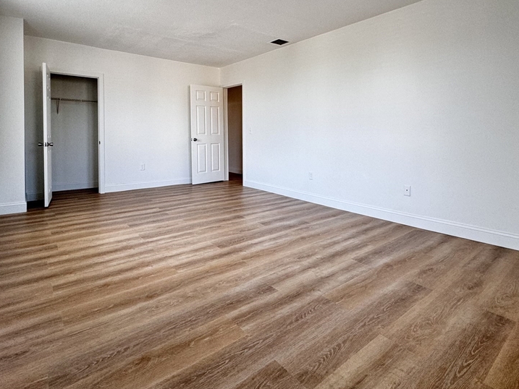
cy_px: 142
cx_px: 277
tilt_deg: -2.3
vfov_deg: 64.9
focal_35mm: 20
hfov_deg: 81.6
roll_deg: -0.5
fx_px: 300
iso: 125
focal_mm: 2.22
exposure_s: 1/99
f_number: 2.2
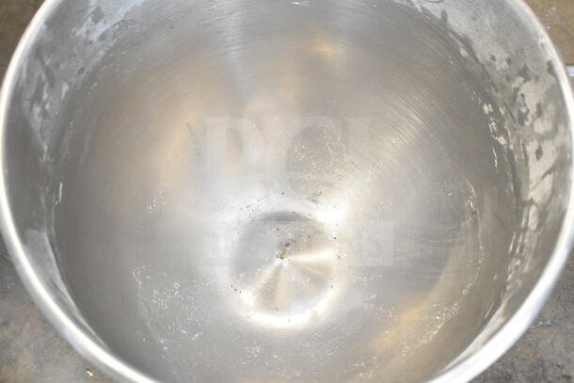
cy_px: 192
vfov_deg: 29.0
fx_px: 742
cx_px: 287
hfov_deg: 42.3
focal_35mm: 46
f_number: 4.2
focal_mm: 31
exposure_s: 1/50
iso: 5000
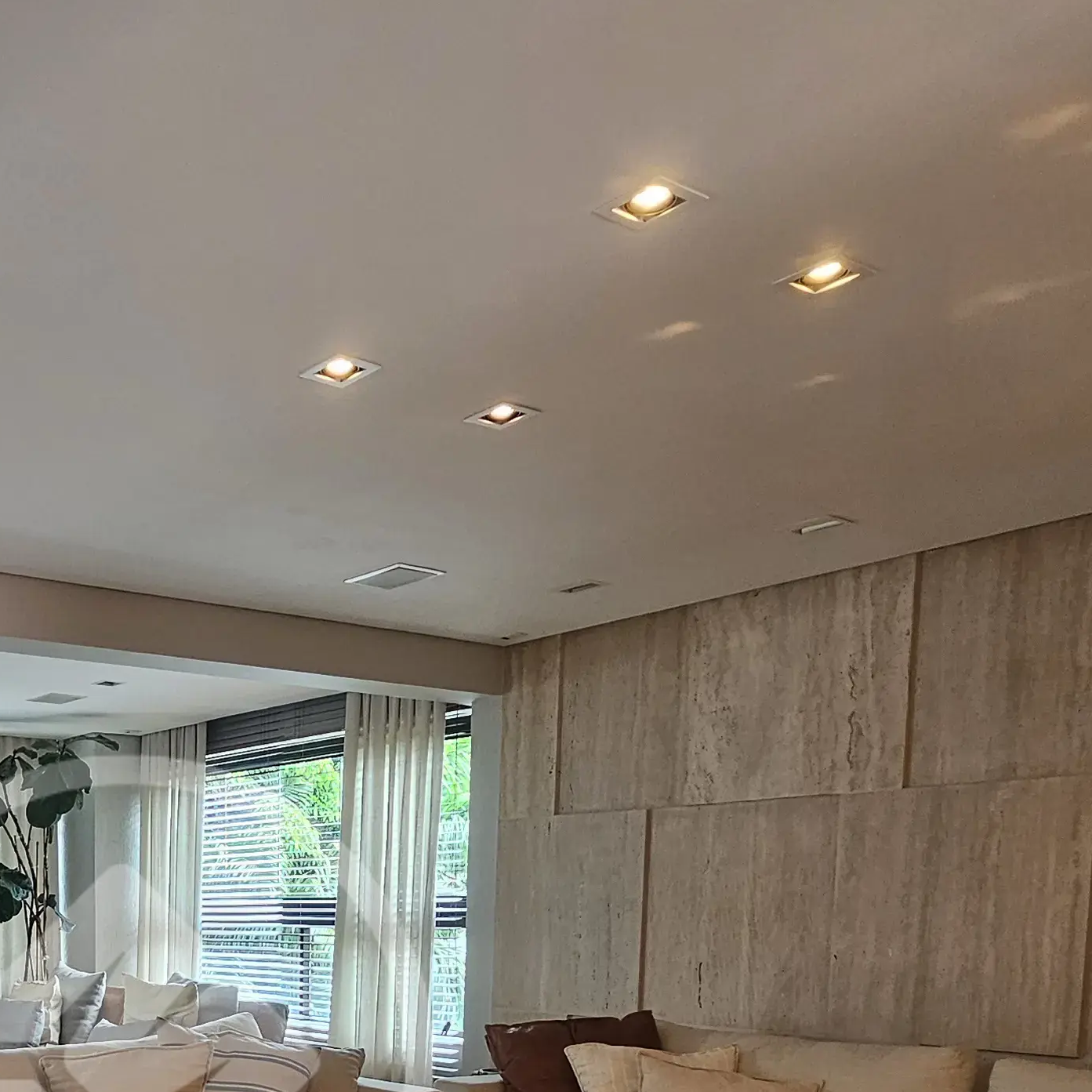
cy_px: 1062
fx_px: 1178
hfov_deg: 45.5
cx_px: 127
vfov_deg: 43.5
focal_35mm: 33
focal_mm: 2.2
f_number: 2.2
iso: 100
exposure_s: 1/60
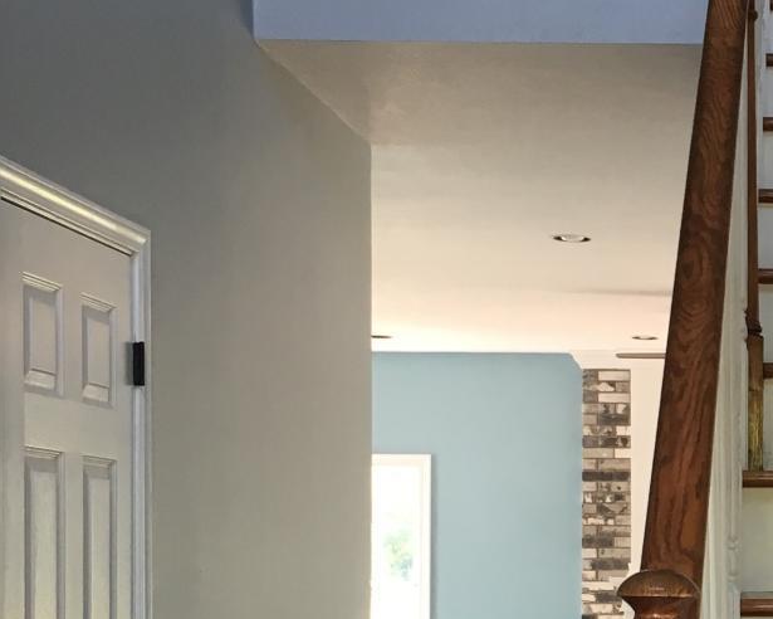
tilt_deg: +0.2
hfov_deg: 19.8
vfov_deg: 16.4
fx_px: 2105
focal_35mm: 92
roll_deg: -0.5
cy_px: 593
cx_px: 881
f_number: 2.2
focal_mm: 4.15
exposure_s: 1/40
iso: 32
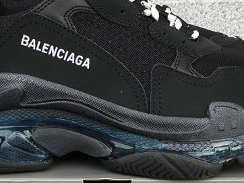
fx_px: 543
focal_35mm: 77
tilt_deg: -18.2
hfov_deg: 25.3
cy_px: 139
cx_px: 98
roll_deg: +0.3
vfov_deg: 19.0
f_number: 2.4
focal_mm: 3.3
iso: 25
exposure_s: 1/164
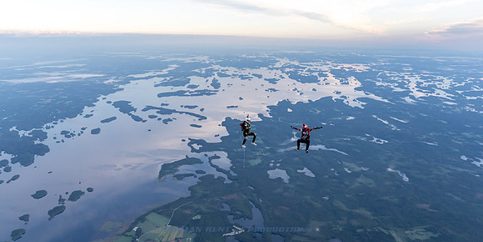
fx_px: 438
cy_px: 143
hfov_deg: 57.8
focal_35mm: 35
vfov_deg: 30.8
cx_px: 238
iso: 1000
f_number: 3.5
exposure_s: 1/2000
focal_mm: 30
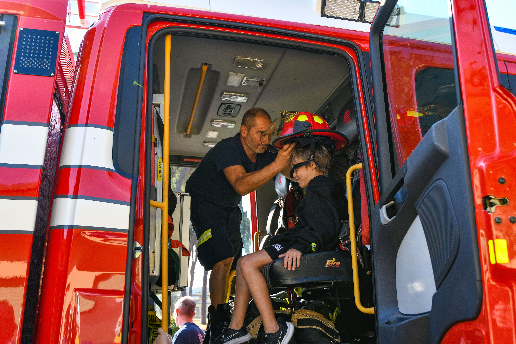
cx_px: 258
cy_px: 172
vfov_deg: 37.9
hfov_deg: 54.4
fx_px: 502
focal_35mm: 35
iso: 400
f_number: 7.1
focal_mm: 35
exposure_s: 1/320
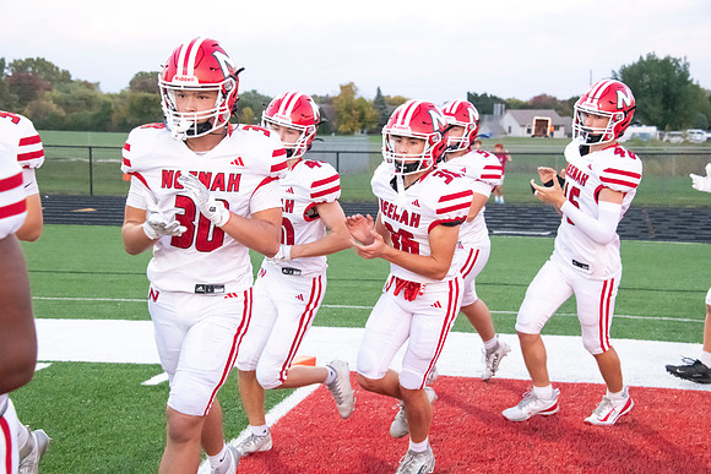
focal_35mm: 62
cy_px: 237
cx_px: 356
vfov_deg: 21.9
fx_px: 1225
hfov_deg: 32.4
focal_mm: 62
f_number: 7.1
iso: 10000
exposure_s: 1/640
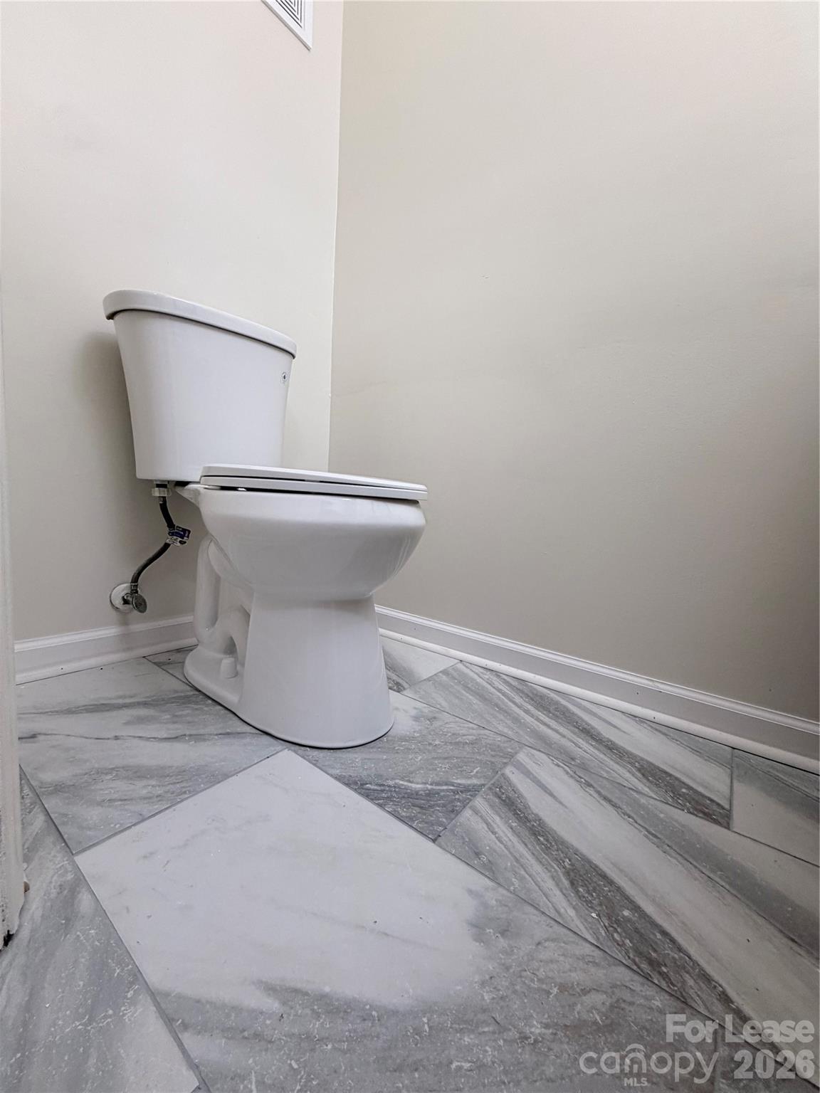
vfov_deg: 102.1
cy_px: 546
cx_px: 410
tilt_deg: -6.1
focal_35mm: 14
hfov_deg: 85.7
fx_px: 442
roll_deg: -3.6
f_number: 2.2
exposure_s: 1/60
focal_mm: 2.22
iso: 200
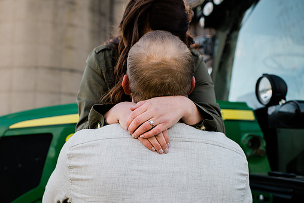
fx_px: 380
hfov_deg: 43.5
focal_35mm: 45
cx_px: 128
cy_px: 129
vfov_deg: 29.7
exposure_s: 1/640
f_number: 3.2
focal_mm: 35
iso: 200
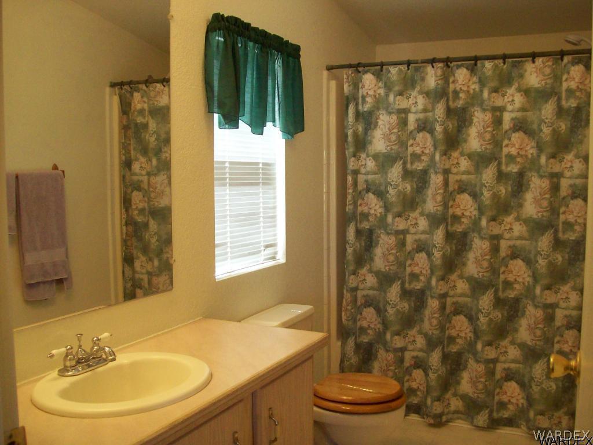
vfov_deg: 39.7
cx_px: 296
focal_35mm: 36
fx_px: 617
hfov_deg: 51.4
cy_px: 222
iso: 200
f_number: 2.7
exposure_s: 1/75.7
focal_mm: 6
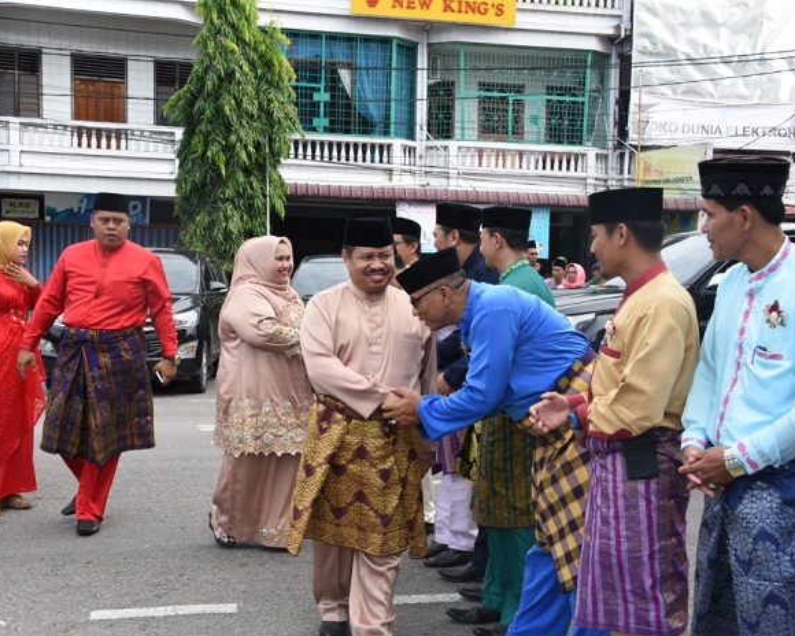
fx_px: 1200
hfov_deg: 36.7
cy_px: 319
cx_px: 406
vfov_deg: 29.7
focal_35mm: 51
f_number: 9
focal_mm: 45
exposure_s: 1/200
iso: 320
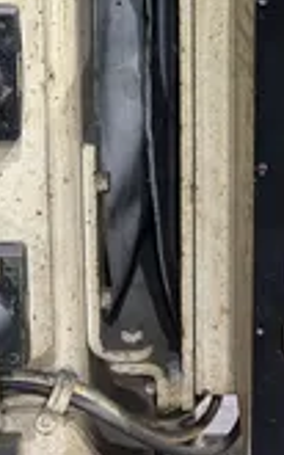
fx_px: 830
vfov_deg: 27.9
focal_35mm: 67
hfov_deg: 19.4
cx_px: 160
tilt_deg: -8.5
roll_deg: +0.4
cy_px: -47
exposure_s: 1/60
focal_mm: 5.7
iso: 250
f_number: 1.5
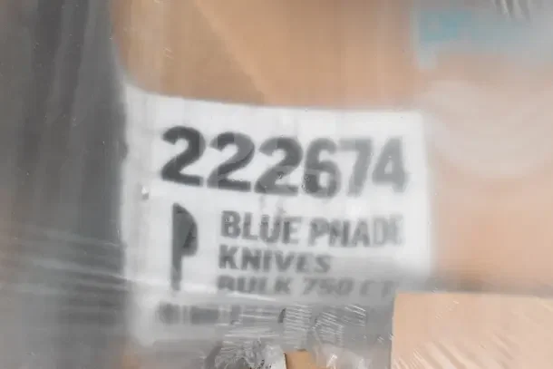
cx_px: 276
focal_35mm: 38
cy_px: 184
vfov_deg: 35.5
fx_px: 576
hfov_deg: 51.3
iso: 6400
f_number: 18
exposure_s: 1/1250
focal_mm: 25
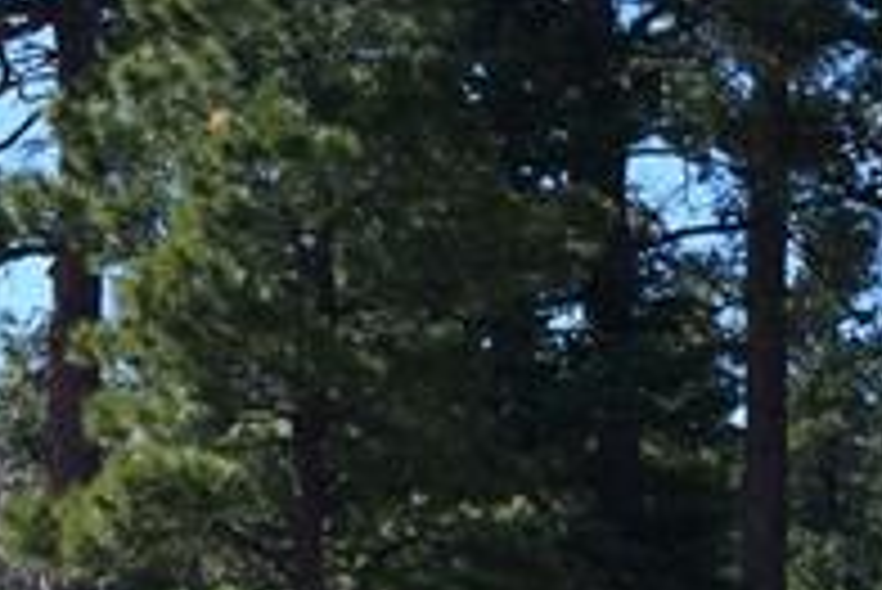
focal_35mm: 188
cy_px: 734
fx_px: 4609
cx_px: 1863
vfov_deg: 7.3
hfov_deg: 10.0
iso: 400
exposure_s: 1/320
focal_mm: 24
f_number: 10
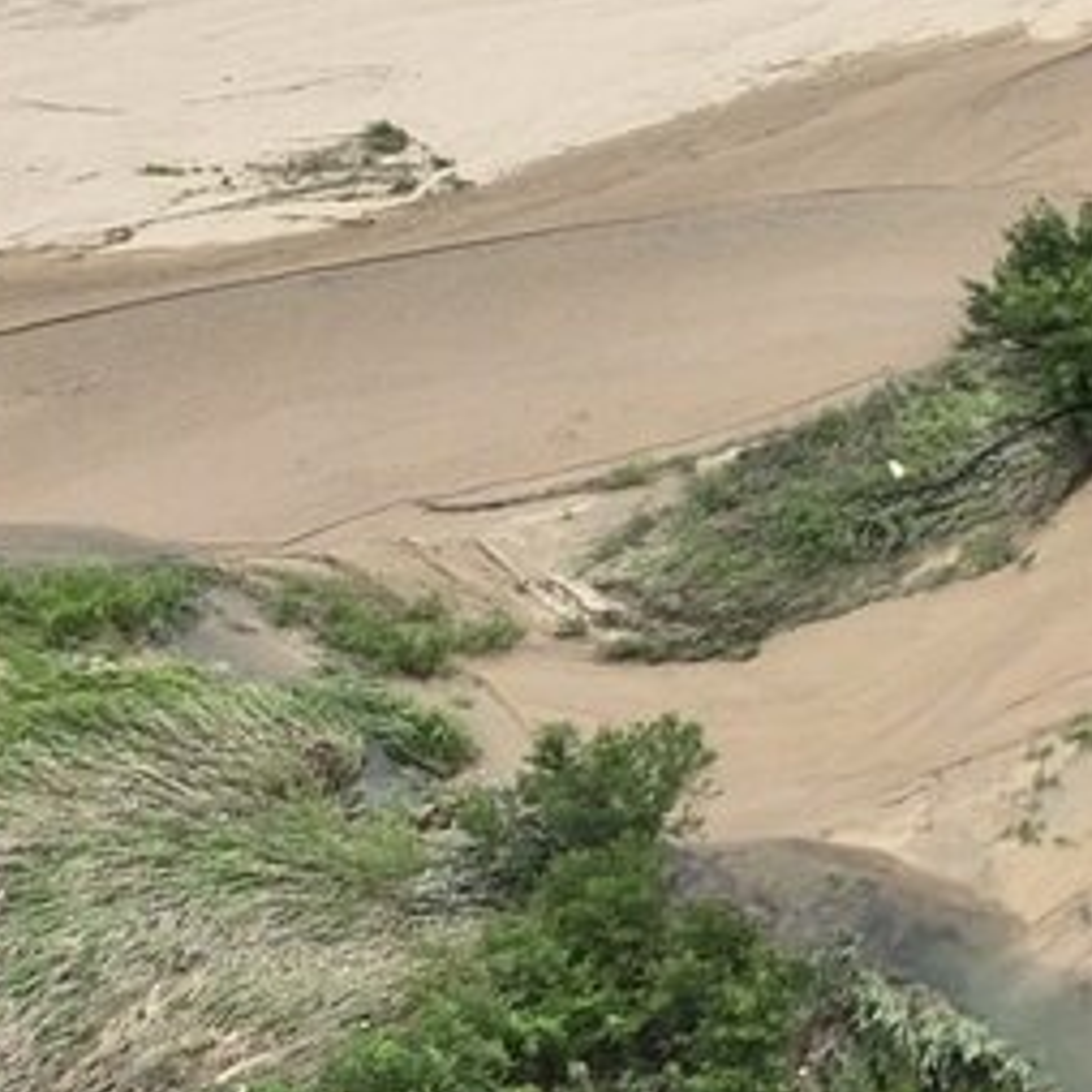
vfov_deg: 15.2
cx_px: 2674
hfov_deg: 12.2
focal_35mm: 112
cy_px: -99
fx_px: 3997
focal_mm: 5.4
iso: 80
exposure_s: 1/3104
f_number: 1.8
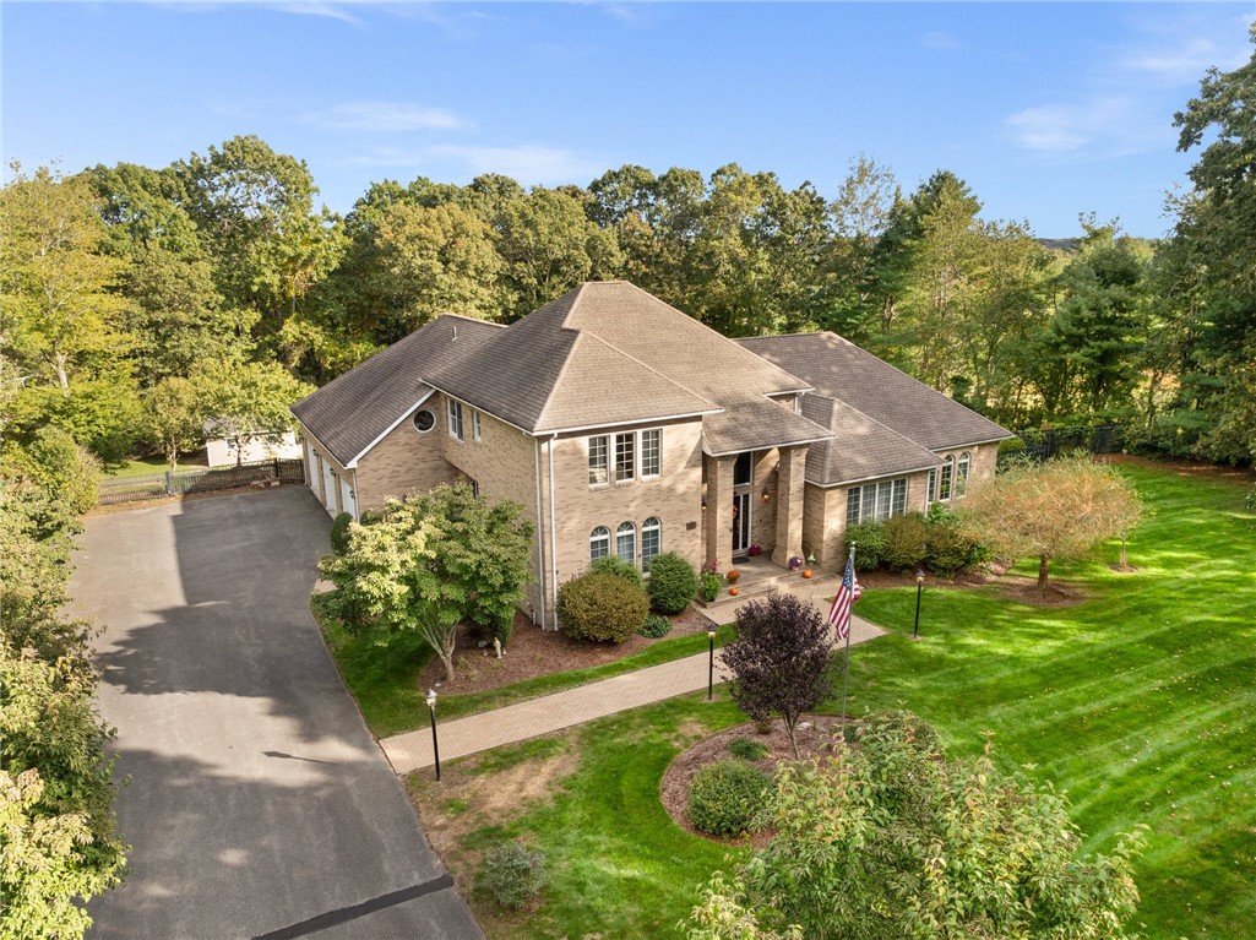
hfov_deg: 71.6
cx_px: 628
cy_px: 470
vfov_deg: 56.7
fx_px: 870
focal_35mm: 24
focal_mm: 12.29
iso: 100
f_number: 2.8
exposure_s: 1/400
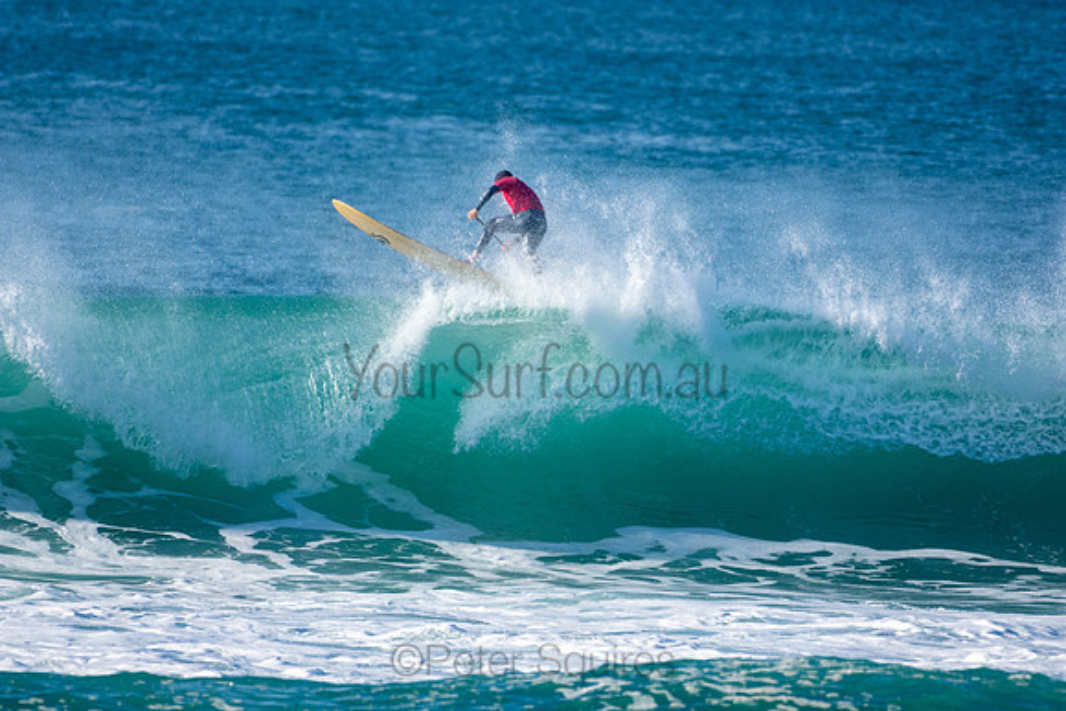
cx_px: 533
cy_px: 356
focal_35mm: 750
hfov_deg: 2.7
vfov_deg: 1.8
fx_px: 22212
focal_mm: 500
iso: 200
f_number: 5.6
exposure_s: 1/1000
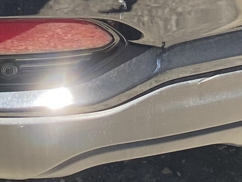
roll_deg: +0.7
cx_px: 180
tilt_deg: -21.8
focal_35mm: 163
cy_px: -275
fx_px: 1139
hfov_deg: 12.1
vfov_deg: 8.3
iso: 32
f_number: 1.8
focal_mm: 4.25
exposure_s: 1/446
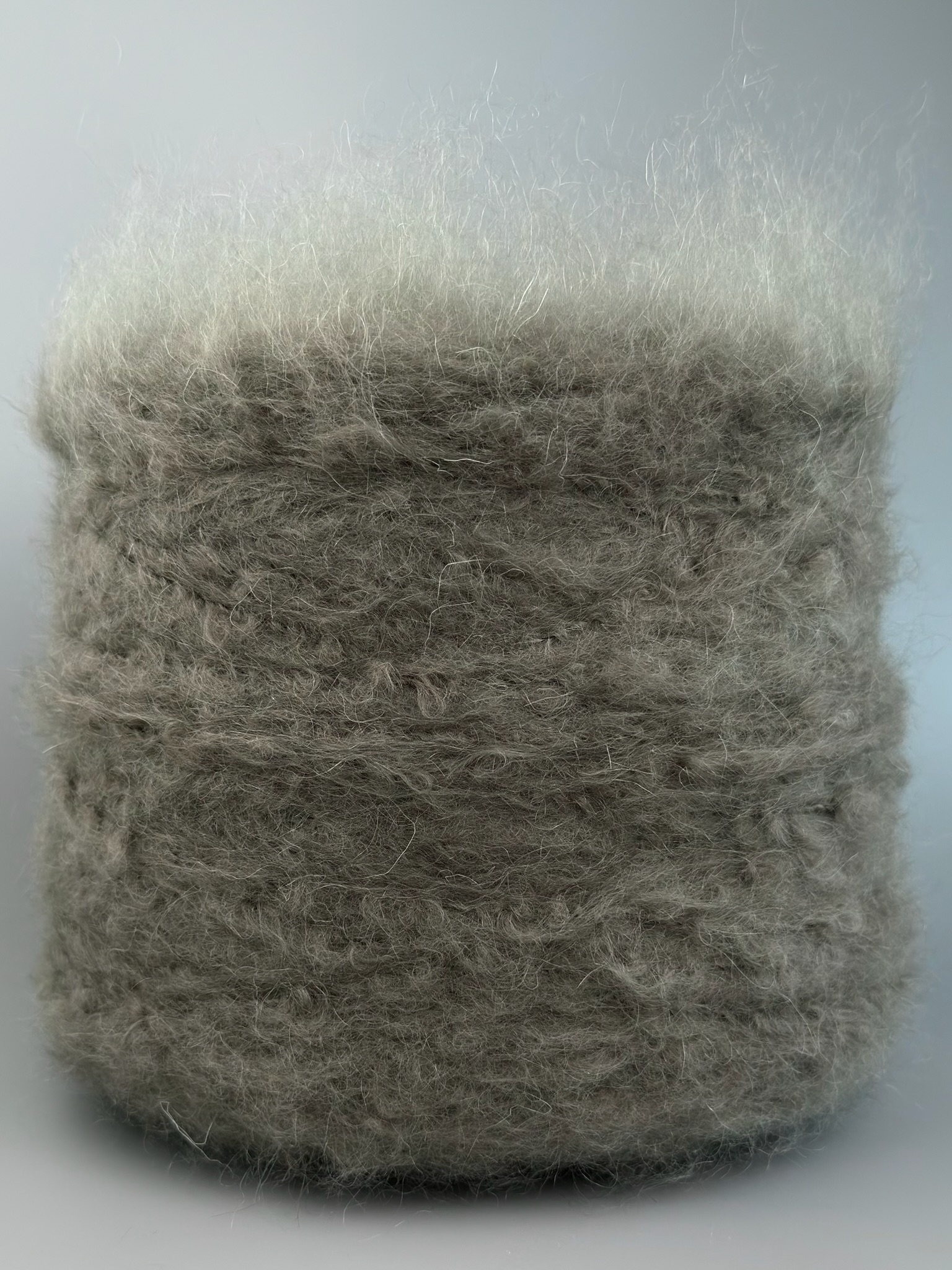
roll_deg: +0.4
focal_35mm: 24
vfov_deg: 71.6
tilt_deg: -8.1
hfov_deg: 56.8
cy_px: 635
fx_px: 880
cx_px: 476
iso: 80
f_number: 1.78
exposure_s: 1/929
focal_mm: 6.76
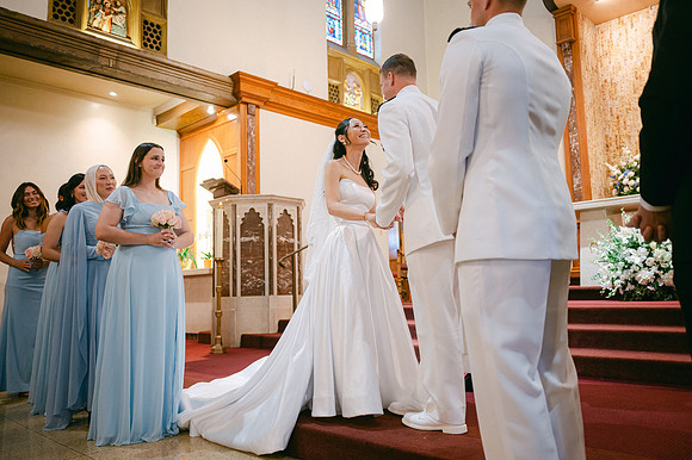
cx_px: 346
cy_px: 230
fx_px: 538
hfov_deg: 65.5
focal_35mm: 28
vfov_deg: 46.4
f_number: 2.8
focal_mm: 28
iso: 1000
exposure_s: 1/125
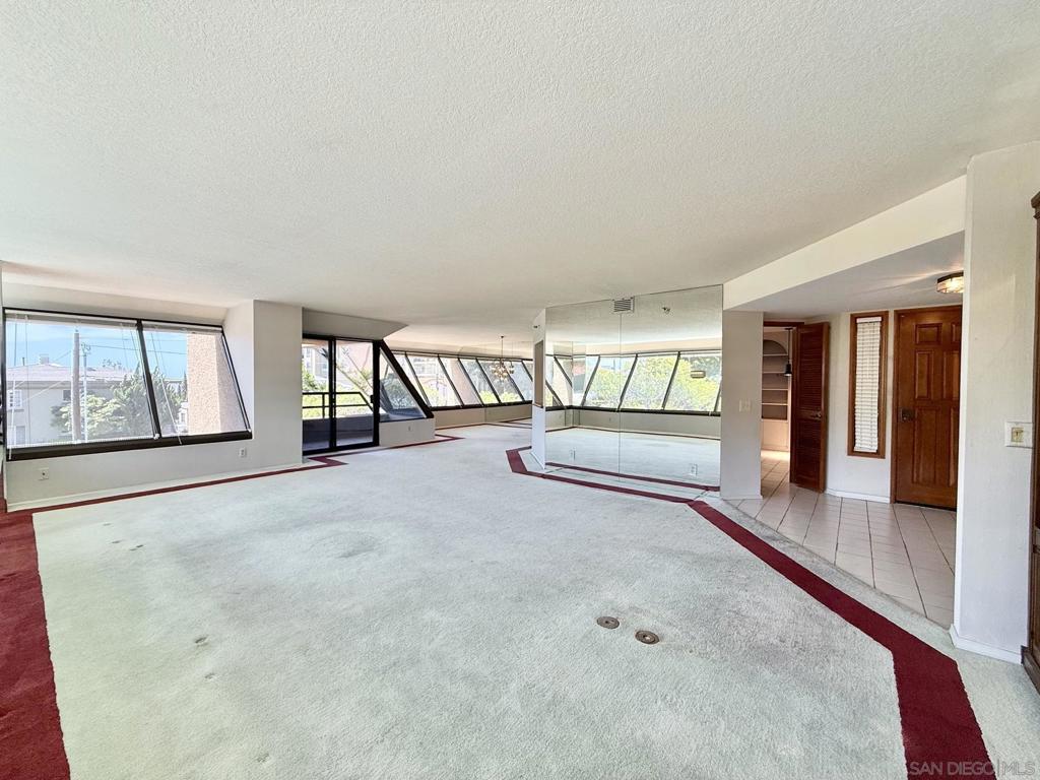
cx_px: 520
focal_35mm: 14
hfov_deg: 102.1
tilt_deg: -0.6
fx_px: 421
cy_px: 390
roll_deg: -0.3
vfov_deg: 85.7
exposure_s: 1/120
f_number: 2.2
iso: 80
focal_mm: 2.22
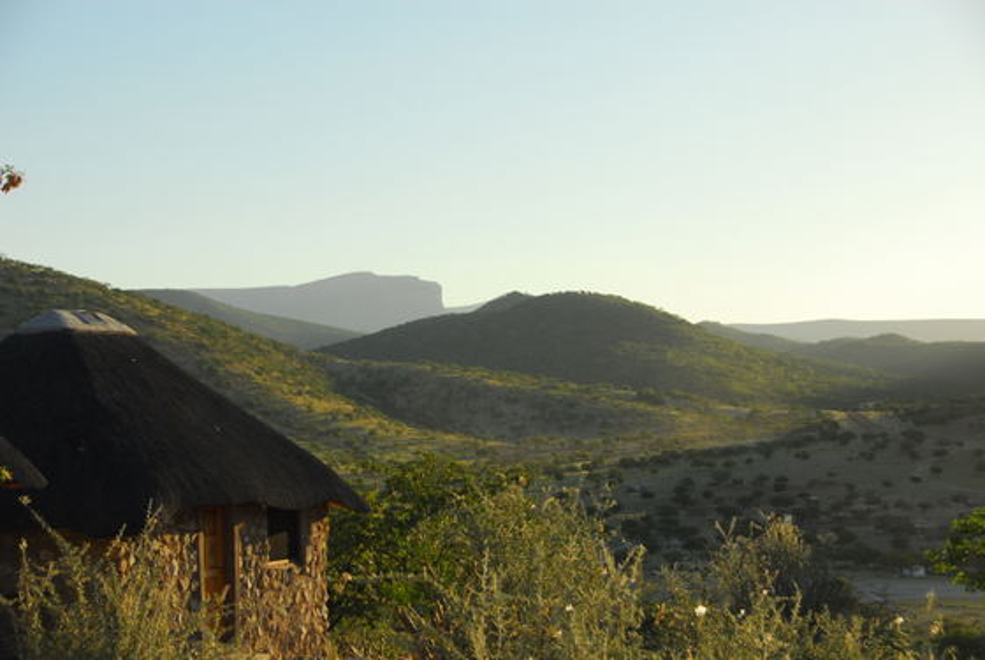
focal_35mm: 84
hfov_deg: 24.2
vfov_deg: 16.3
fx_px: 2301
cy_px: 330
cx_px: 492
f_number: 6.3
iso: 640
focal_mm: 56
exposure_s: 1/1250
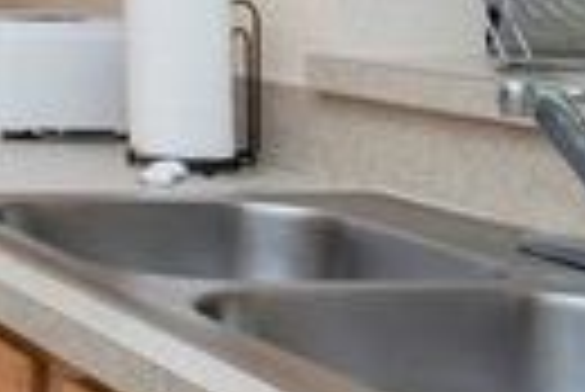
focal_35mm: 92
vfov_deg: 14.3
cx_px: -583
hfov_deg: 16.7
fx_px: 1497
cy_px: -106
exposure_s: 1/10
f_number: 14
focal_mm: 17
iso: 1000
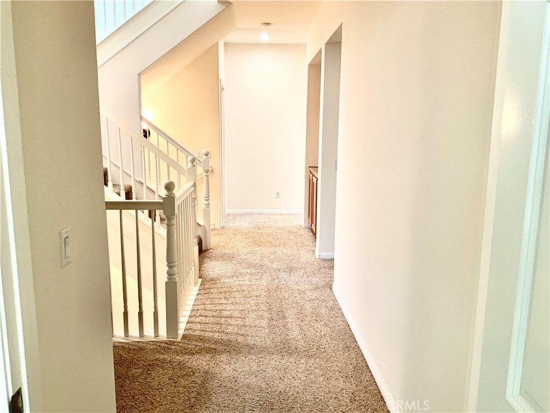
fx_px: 461
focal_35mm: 29
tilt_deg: -7.5
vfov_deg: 48.2
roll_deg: -0.9
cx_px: 275
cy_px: 206
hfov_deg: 61.7
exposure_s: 1/60
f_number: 1.8
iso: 100
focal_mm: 3
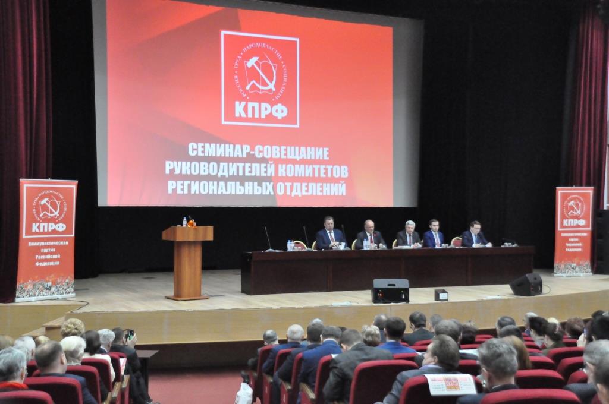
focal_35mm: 48
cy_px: 202
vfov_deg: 28.0
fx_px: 811
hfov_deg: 41.2
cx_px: 304
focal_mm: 32
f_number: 5.6
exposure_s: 1/125
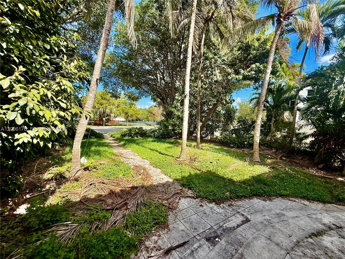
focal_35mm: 14
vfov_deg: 85.7
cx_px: 172
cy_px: 130
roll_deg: -2.2
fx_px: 140
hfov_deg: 102.1
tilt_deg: -2.2
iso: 50
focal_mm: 2.22
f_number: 2.2
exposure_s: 1/664
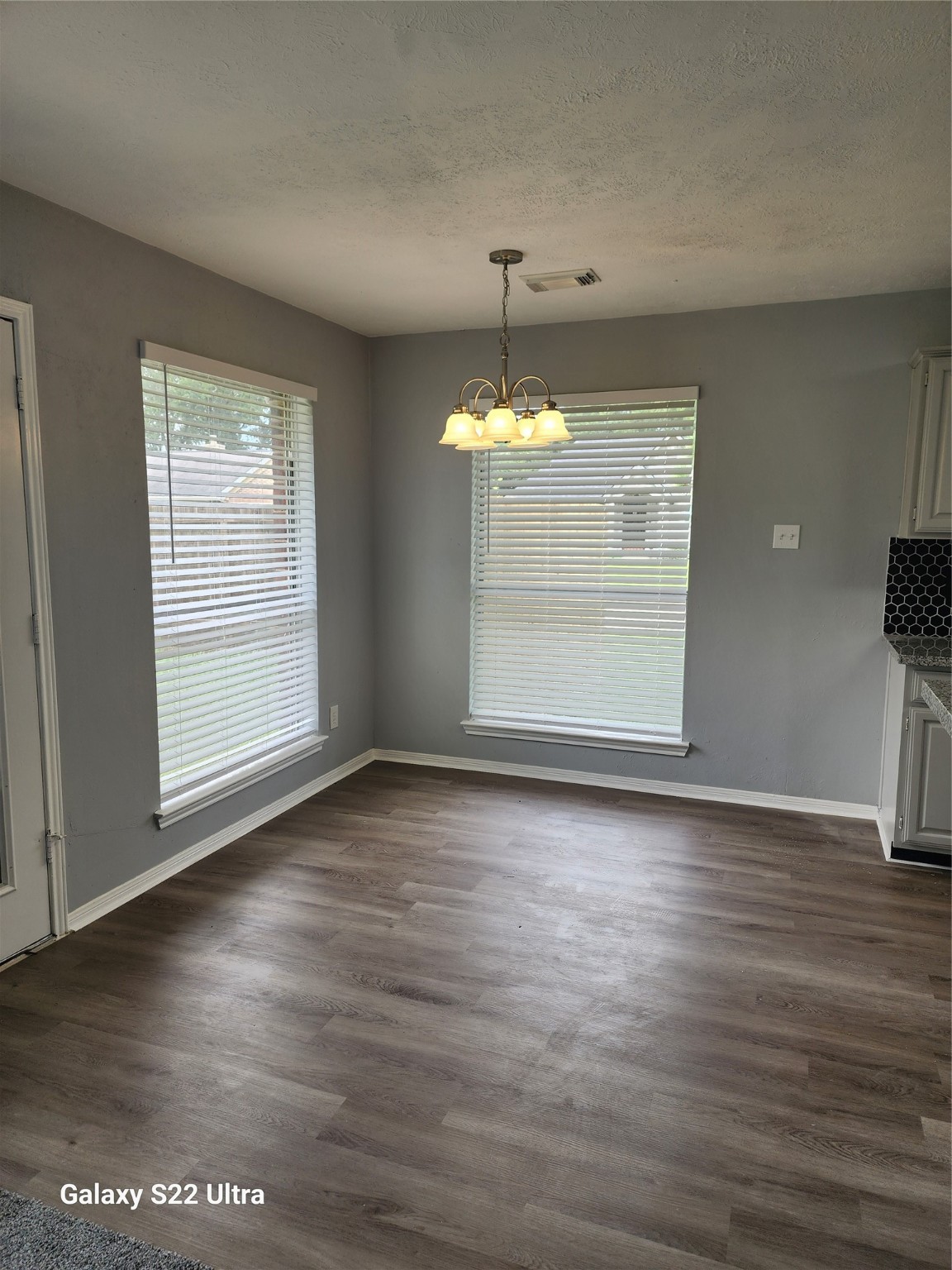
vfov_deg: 73.9
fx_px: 843
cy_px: 635
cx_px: 476
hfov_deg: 58.9
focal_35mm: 23
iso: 32
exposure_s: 1/120
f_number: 1.8
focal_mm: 6.4
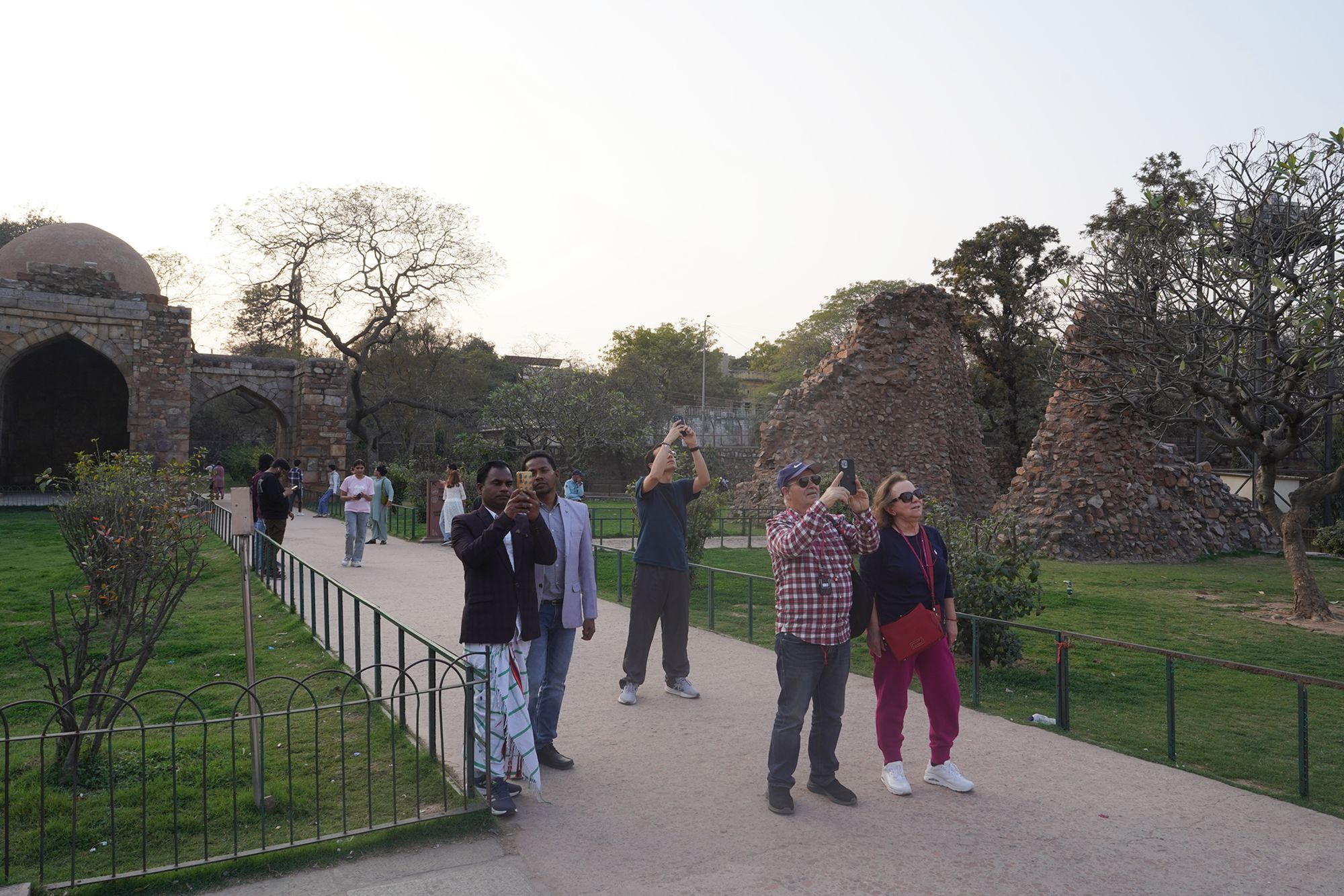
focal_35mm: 24
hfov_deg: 73.7
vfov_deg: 53.1
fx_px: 896
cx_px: 672
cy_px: 448
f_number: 11
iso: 320
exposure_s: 1/100
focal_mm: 24
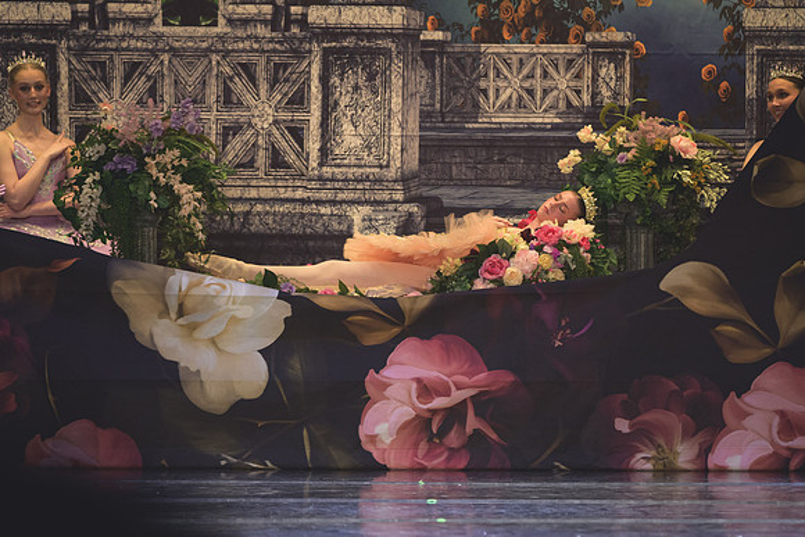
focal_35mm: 357
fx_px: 7983
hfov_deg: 5.8
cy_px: 319
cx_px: 479
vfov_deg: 3.9
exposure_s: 1/320
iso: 1250
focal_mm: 200
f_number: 2.8
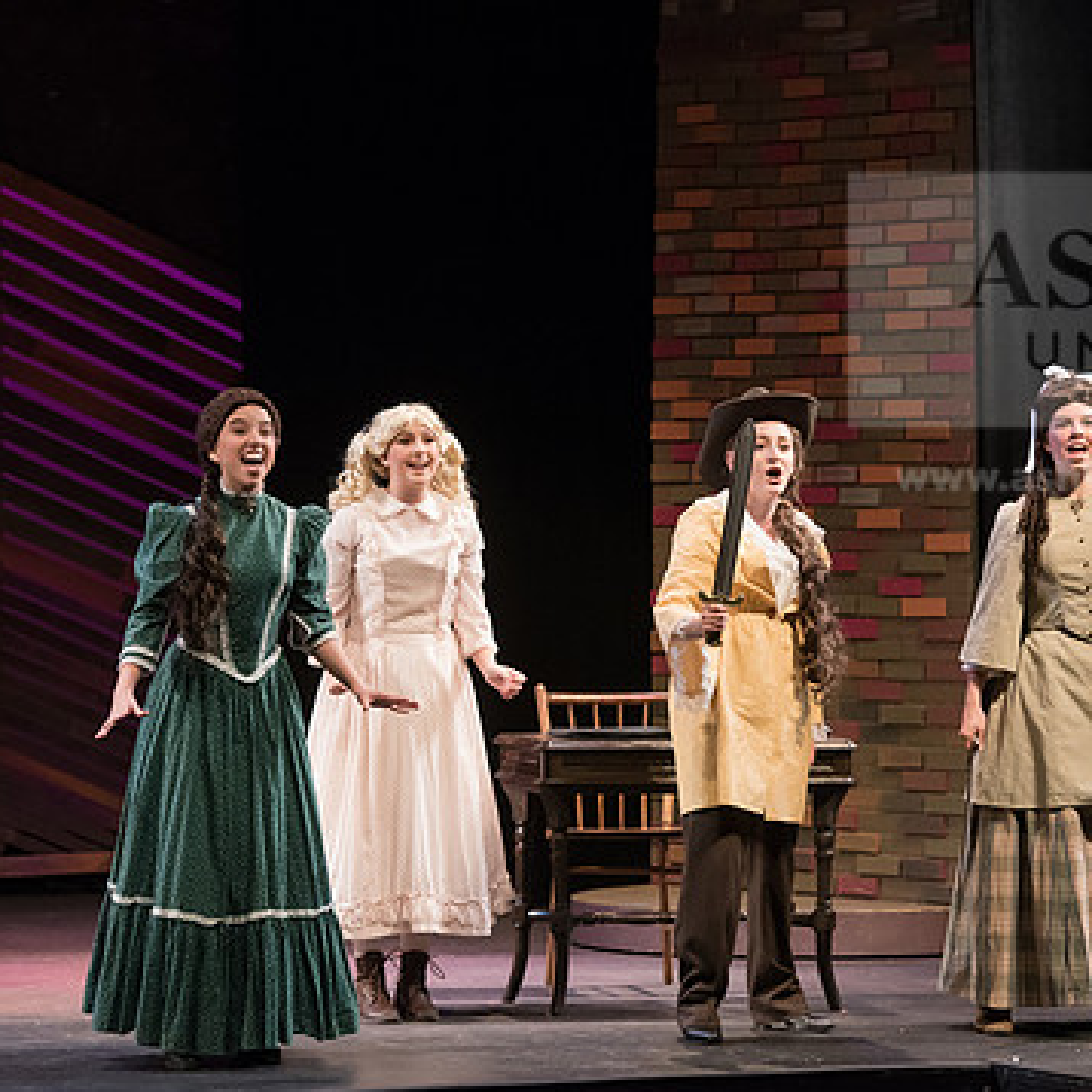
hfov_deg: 10.4
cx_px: 756
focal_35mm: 168
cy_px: 541
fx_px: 5996
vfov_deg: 10.4
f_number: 4
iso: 5000
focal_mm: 122
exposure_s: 1/320
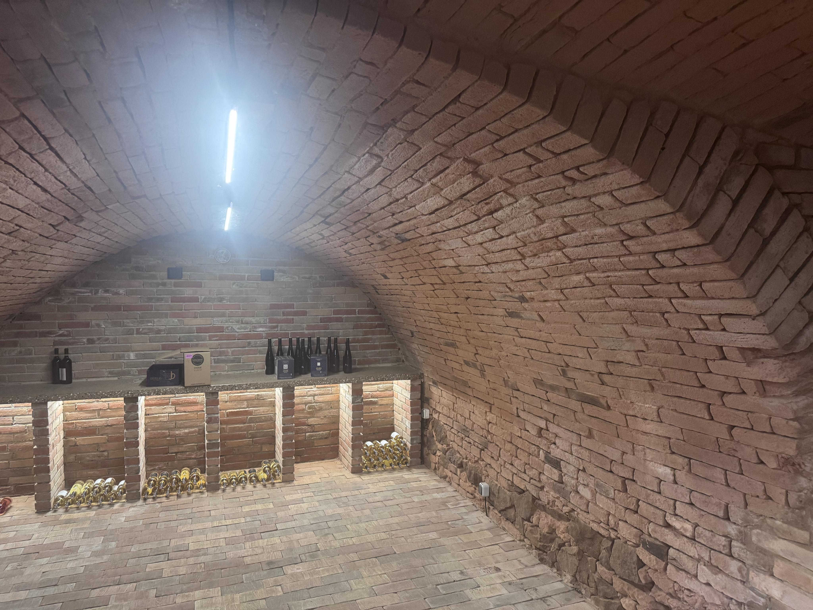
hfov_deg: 71.6
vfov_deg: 56.8
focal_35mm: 24
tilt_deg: -3.3
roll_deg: -0.5
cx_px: 406
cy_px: 305
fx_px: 564
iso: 400
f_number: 1.78
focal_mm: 6.76
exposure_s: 1/50
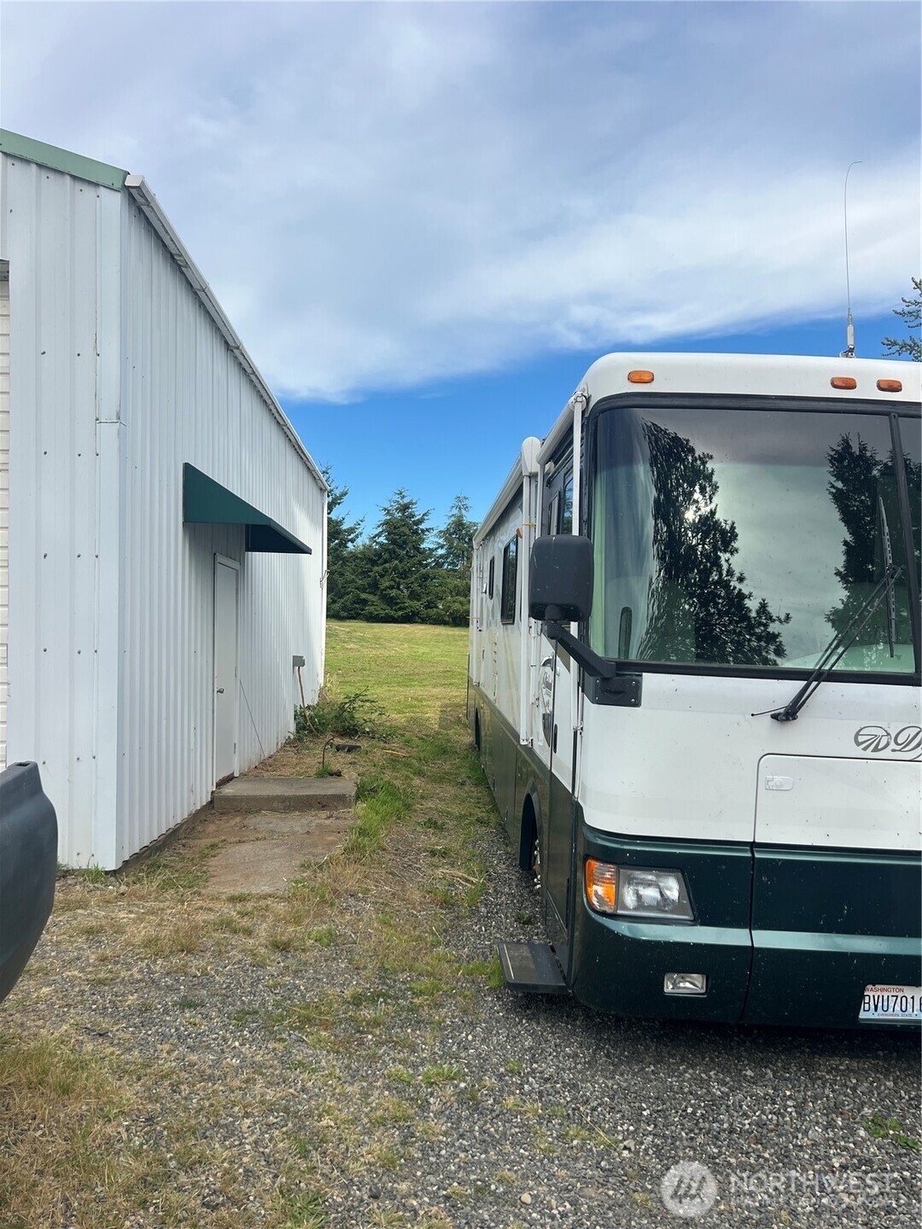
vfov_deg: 67.3
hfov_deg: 53.1
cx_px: 461
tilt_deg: +1.4
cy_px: 614
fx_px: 923
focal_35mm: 26
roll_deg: -0.2
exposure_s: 1/3571
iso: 50
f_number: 1.5
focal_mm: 5.7
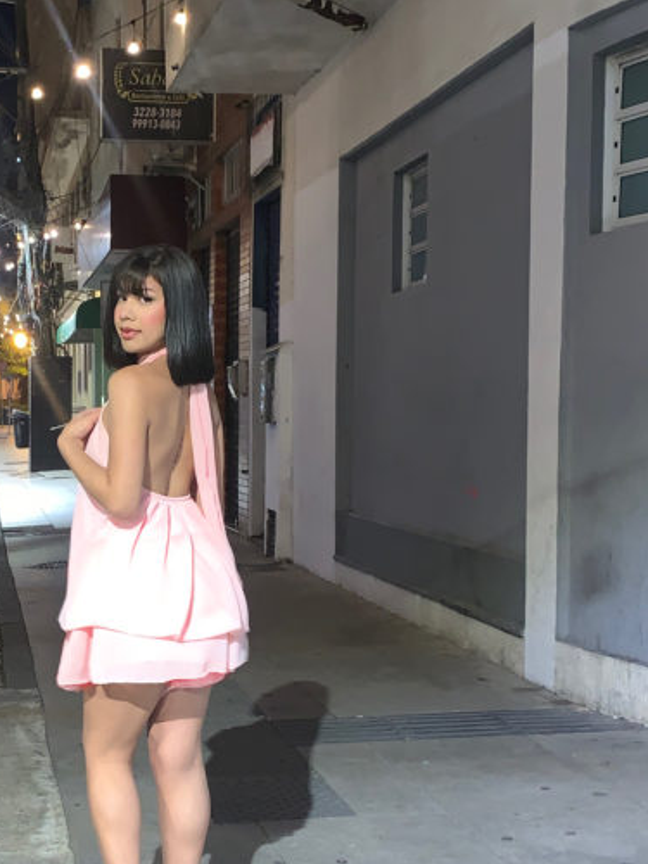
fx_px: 1398
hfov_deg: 25.7
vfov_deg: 34.3
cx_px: 135
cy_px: 508
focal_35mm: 56
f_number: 1.8
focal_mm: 4.25
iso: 80
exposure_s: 1/7
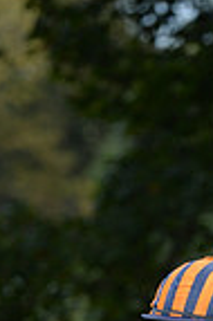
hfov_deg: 1.1
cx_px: 139
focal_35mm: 1215
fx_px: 10808
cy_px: 642
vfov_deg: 1.7
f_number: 6.3
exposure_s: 1/1250
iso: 800
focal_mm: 300
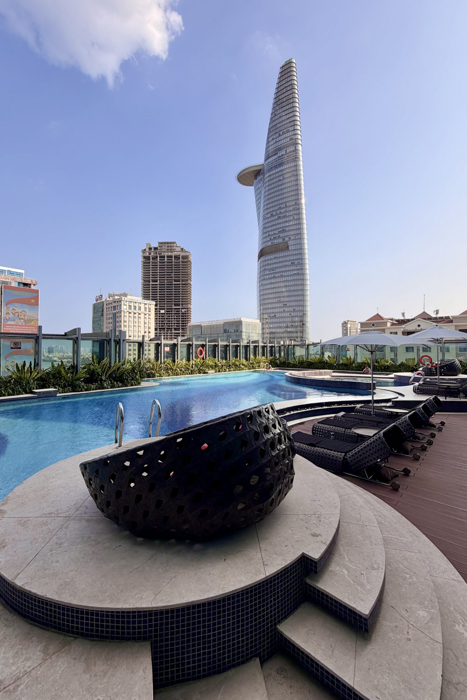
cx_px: 222
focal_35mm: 15
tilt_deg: +1.8
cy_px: 345
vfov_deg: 100.4
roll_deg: +0.2
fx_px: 292
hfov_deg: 77.3
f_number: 2.2
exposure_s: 1/770
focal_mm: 2.22
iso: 20
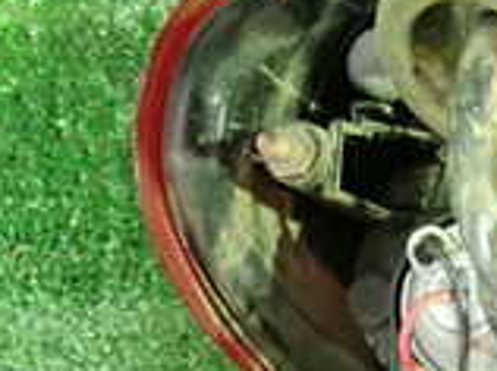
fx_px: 1634
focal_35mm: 114
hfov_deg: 16.8
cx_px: 528
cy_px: -116
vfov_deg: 12.5
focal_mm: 5.4
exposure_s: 1/15
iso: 800
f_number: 2.3
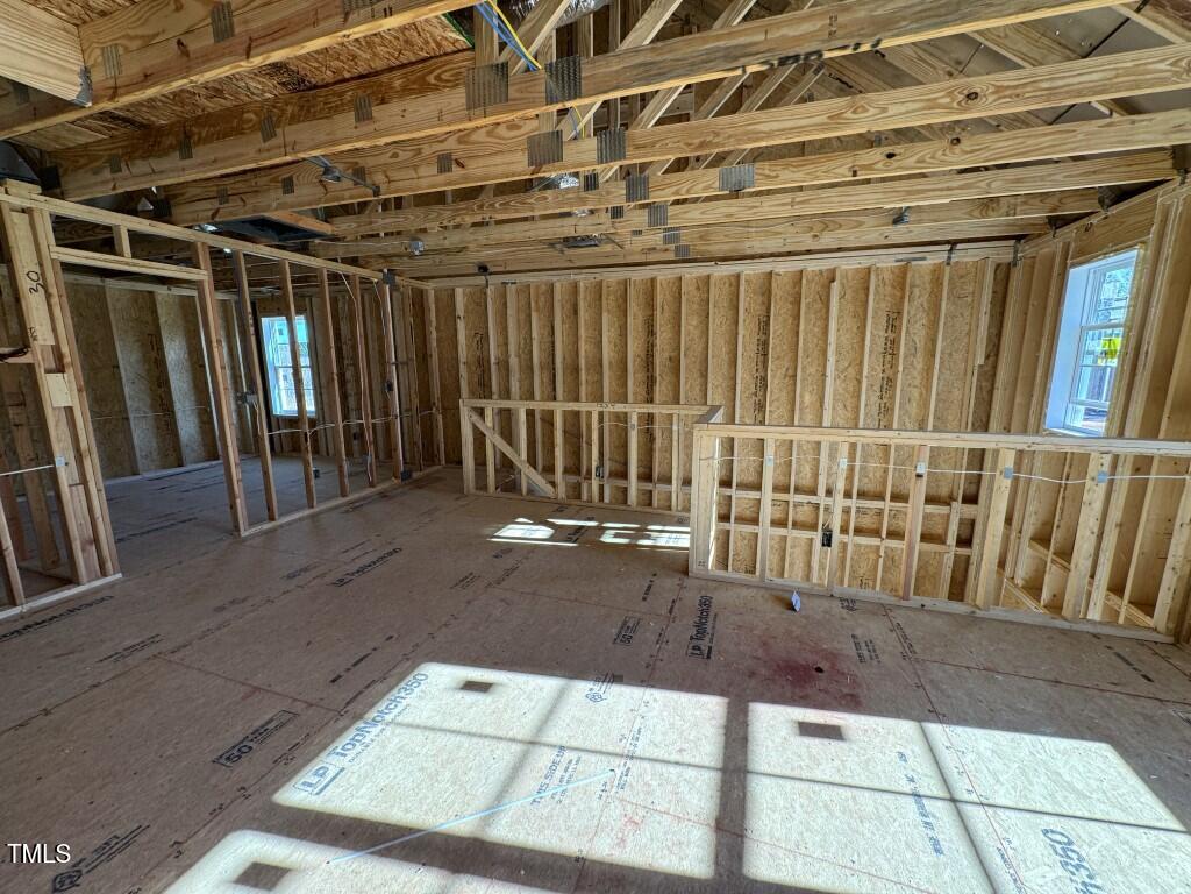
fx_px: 482
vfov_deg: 85.7
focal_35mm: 14
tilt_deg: -10.3
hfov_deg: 102.1
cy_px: 447
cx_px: 596
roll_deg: +0.2
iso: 64
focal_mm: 2.22
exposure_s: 1/99
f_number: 2.2
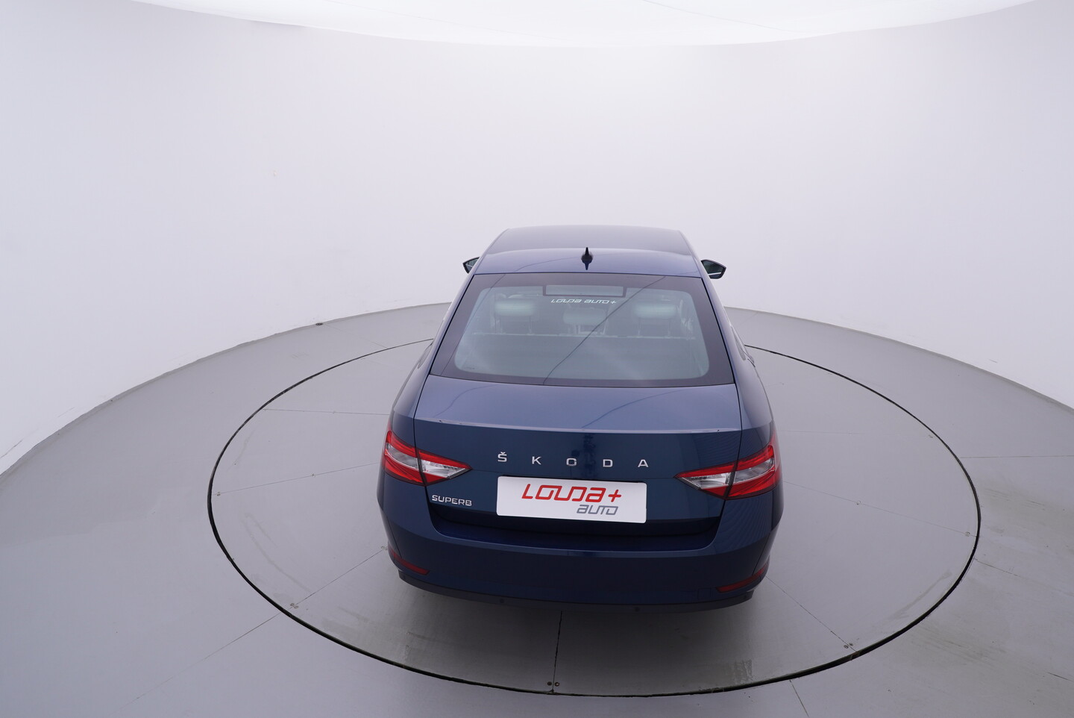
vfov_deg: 56.2
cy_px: 359
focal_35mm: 22
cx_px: 537
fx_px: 672
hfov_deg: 77.3
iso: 200
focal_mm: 15
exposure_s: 1/80
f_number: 5
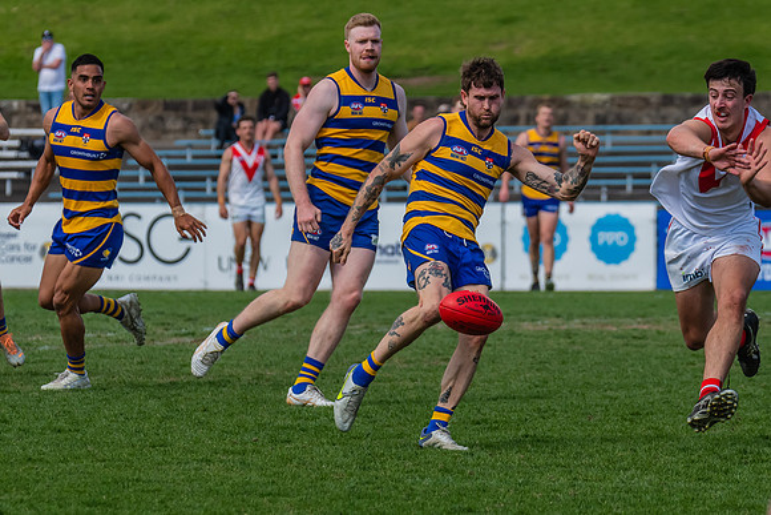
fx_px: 8916
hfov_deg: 5.0
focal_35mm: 416
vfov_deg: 3.3
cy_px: 252
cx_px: 437
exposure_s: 1/1600
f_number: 7.1
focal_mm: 250
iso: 800
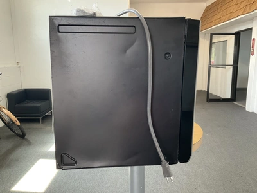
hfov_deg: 61.7
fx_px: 215
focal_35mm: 29
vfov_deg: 48.2
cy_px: 96
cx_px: 128
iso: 160
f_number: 1.8
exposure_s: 1/60
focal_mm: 3
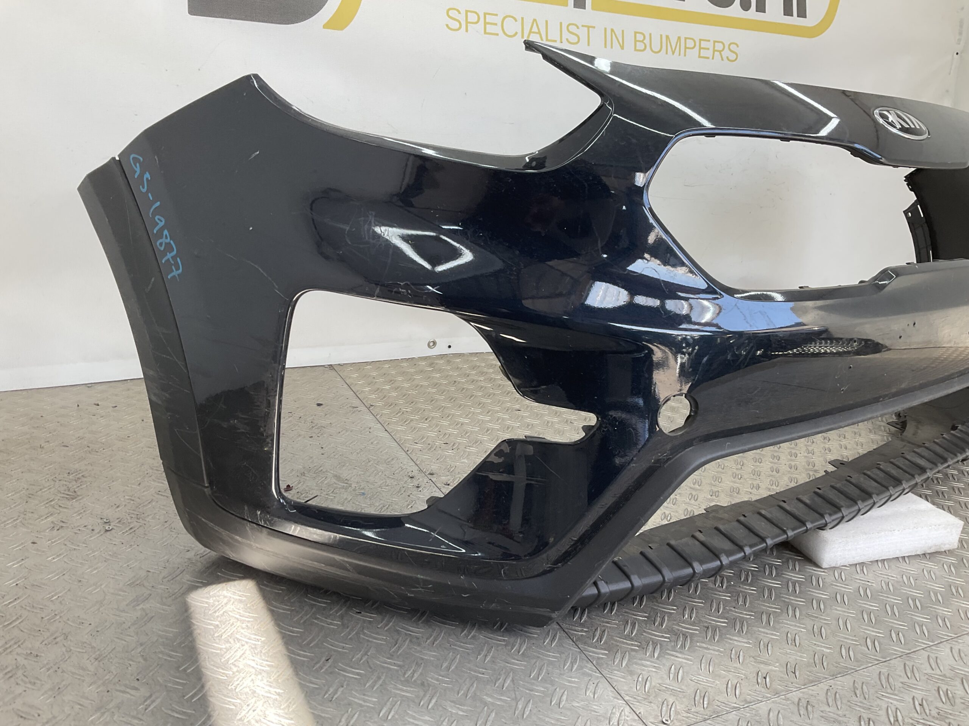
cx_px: 484
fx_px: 812
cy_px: 363
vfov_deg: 48.2
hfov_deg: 61.7
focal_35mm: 29
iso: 16
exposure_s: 1/101
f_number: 1.8
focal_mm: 3
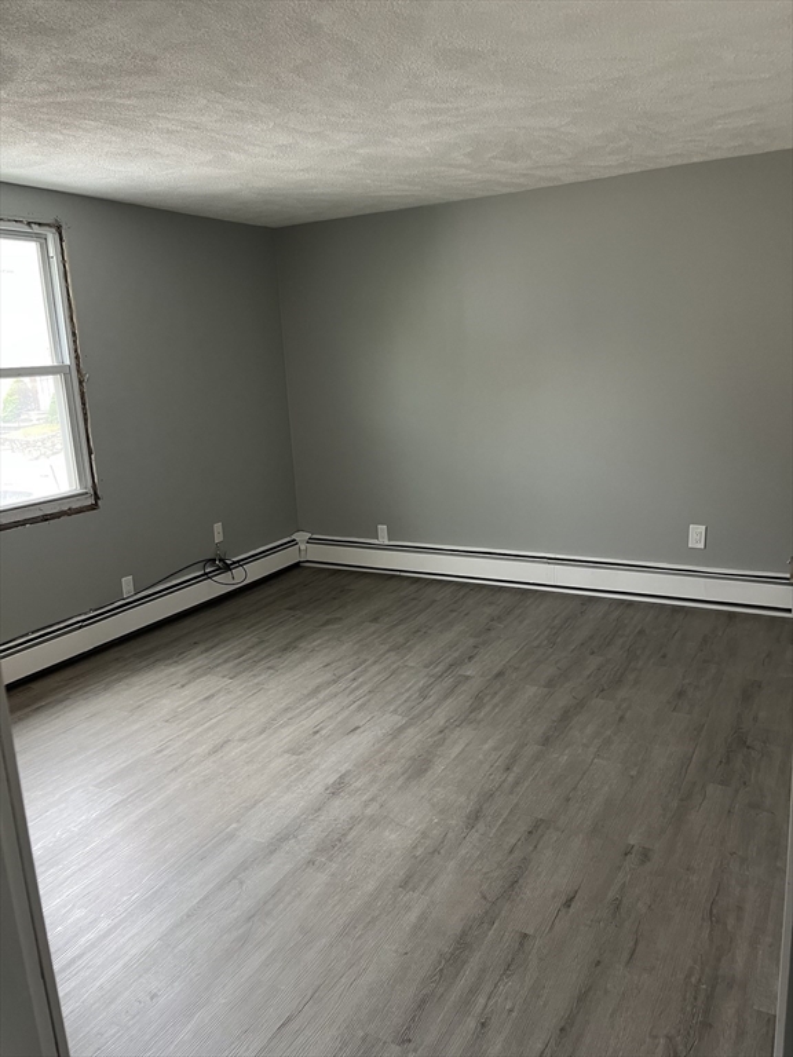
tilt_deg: -11.7
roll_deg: +3.1
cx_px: 396
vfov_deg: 67.3
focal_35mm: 26
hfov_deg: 53.1
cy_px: 528
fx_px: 794
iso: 160
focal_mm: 5.1
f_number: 1.6
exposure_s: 1/60
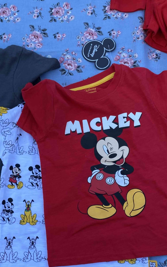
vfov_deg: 43.2
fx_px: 335
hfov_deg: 27.5
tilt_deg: -76.5
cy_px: 163
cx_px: 35
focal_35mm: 46
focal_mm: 4.25
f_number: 1.8
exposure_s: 1/213
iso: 32
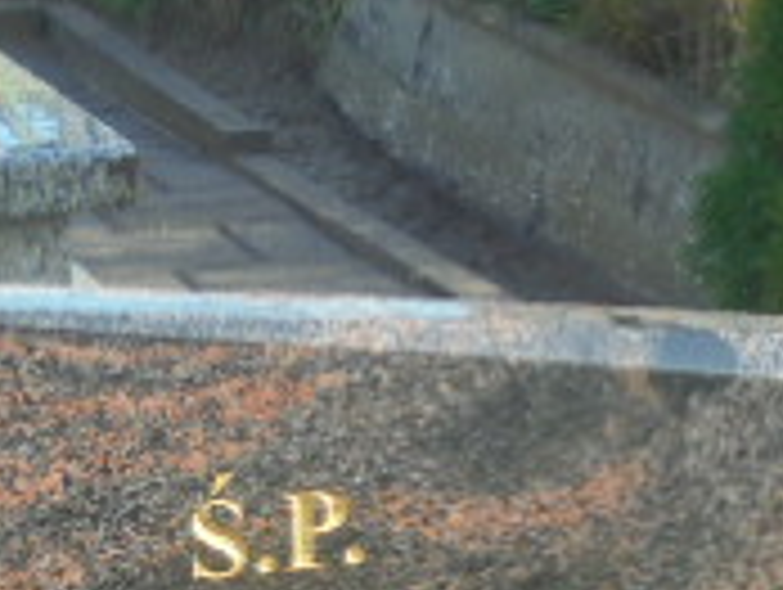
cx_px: 99
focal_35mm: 158
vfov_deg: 9.1
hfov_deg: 12.4
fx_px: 3579
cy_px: 1004
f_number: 4.5
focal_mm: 7.8
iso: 100
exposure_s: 1/100
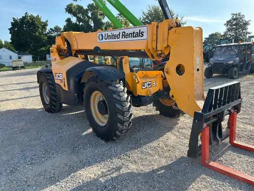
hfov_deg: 67.3
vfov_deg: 53.1
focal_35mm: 26
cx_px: 127
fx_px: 191
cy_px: 96
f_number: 1.5
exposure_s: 1/1412
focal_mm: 5.7
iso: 50
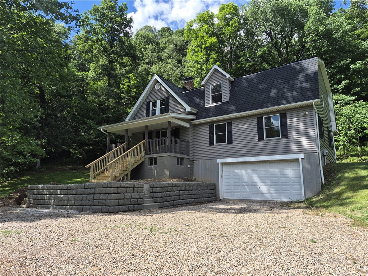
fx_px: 245
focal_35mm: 23
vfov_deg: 58.9
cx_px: 184
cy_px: 138
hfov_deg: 73.9
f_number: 1.8
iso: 25
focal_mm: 5.4
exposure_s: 1/1064
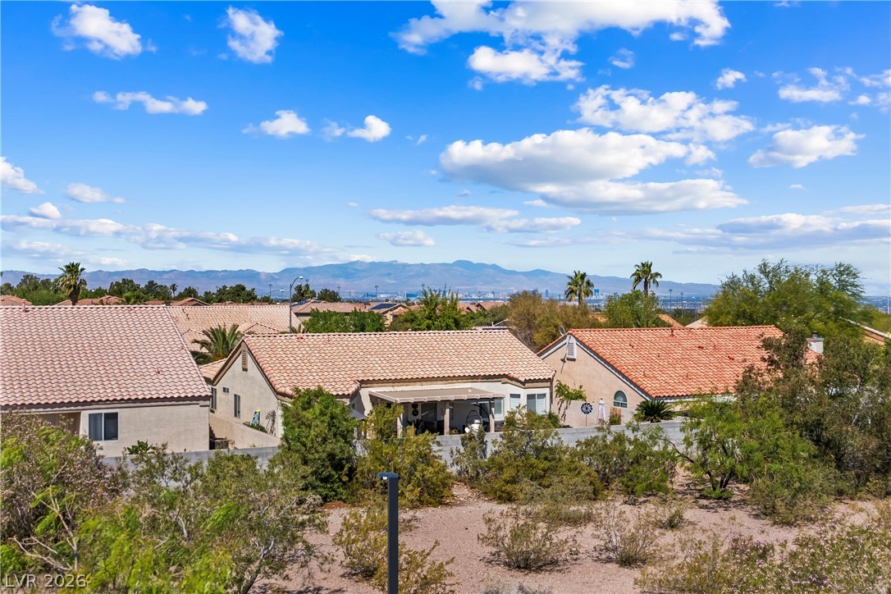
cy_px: 297
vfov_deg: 31.9
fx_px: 1039
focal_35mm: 42
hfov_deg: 46.4
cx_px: 446
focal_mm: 28
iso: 400
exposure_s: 1/8000
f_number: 2.8
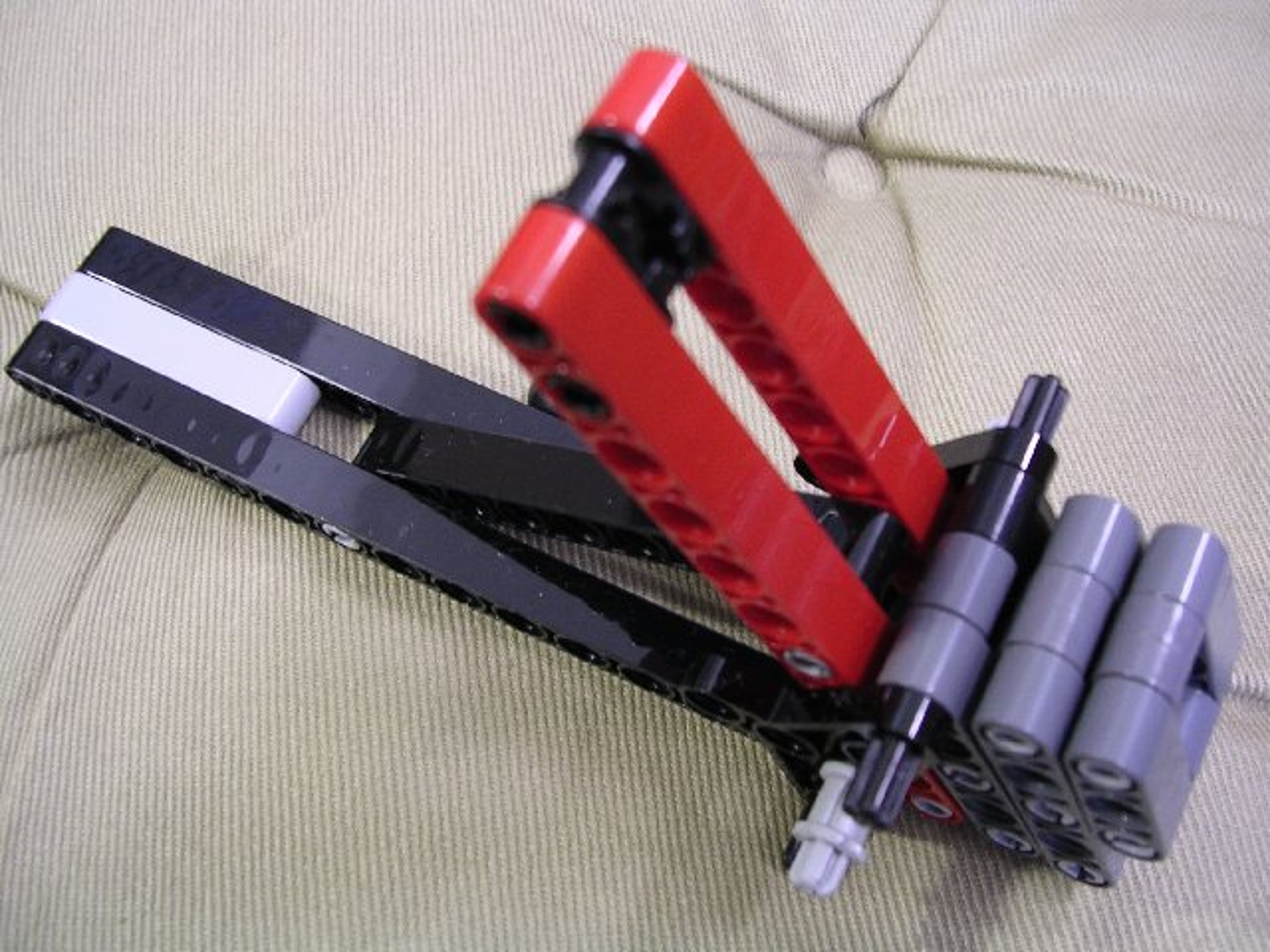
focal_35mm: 38
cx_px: 635
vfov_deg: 37.7
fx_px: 1394
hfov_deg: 49.0
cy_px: 476
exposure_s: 1/4
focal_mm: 5.8
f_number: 2.8
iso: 100
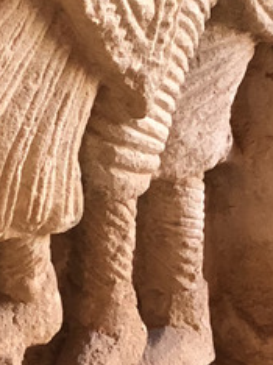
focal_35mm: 267
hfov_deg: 5.5
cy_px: -226
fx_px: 2813
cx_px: -229
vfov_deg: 7.3
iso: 80
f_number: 2.4
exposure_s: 1/60
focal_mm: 6
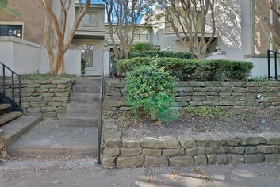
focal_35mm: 17
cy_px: 73
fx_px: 132
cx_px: 106
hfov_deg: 91.5
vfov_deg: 69.7
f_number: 9
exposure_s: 1/15
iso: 640
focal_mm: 12
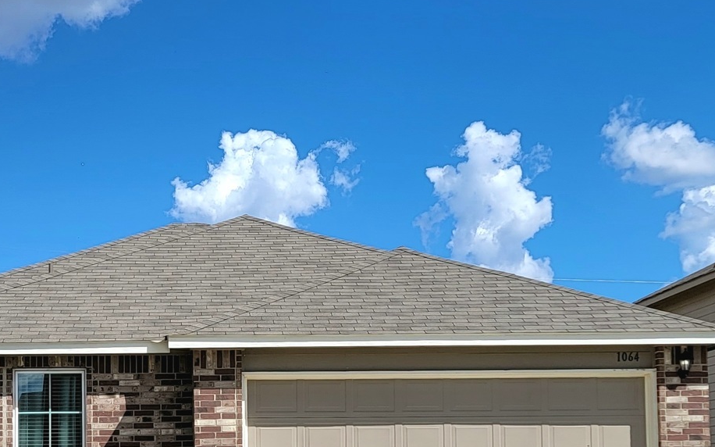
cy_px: 363
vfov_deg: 31.1
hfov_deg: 47.7
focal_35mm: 40
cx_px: 190
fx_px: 779
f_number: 1.8
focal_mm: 6.7
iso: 16
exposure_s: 1/2500
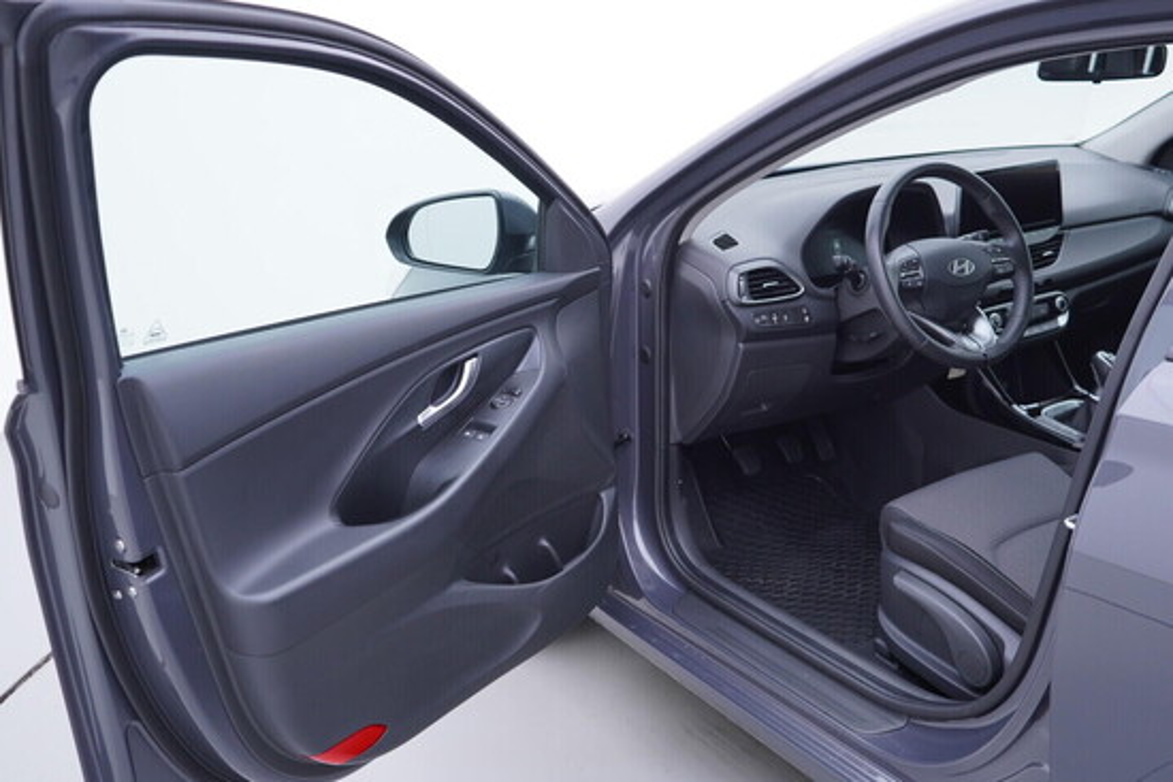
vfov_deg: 36.9
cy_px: 391
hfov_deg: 53.1
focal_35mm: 36
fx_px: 1173
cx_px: 586
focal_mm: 24
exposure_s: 1/40
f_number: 3.2
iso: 125
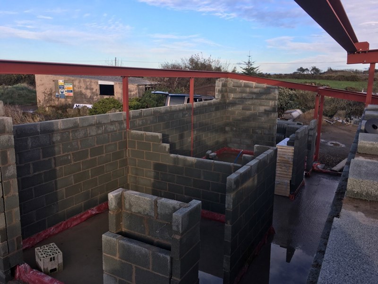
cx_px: 189
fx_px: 317
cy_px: 142
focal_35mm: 29
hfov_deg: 61.7
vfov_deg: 48.2
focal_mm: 4.15
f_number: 2.2
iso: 25
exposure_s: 1/545
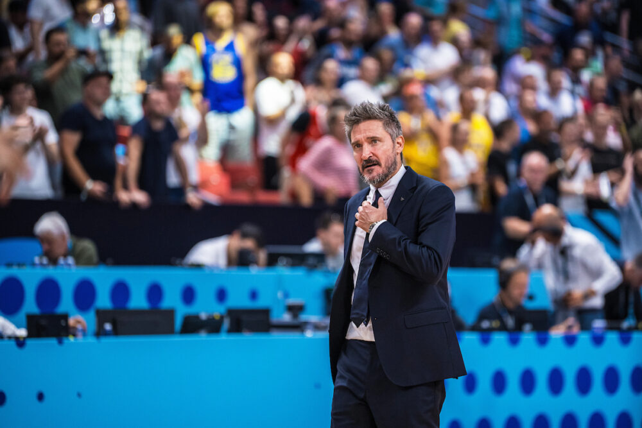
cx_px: 321
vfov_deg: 6.9
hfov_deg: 10.3
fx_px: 3567
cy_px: 214
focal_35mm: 200
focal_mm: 200
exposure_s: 1/2000
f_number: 3.2
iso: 2500
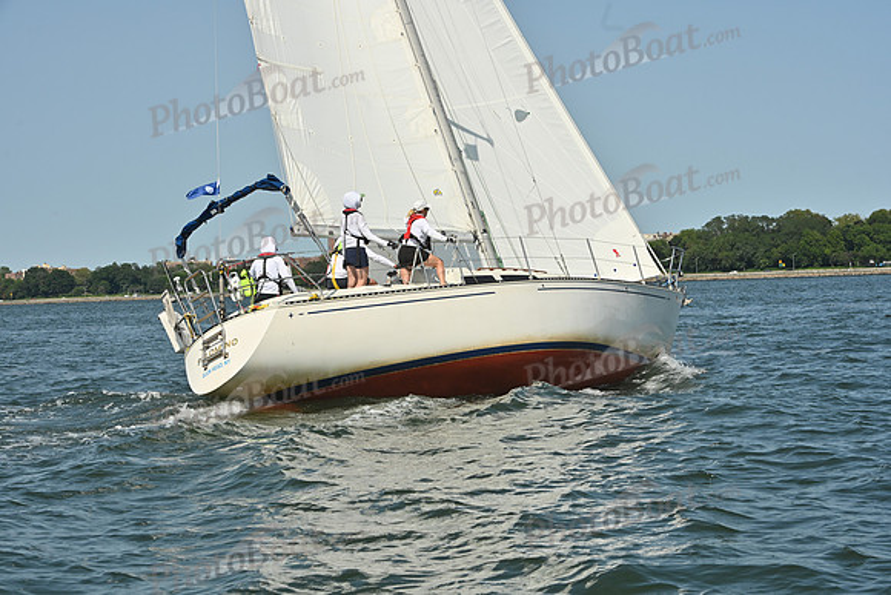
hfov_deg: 24.8
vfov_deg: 16.7
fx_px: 2030
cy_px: 298
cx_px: 446
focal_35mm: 82
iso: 320
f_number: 11
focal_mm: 82
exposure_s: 1/1250
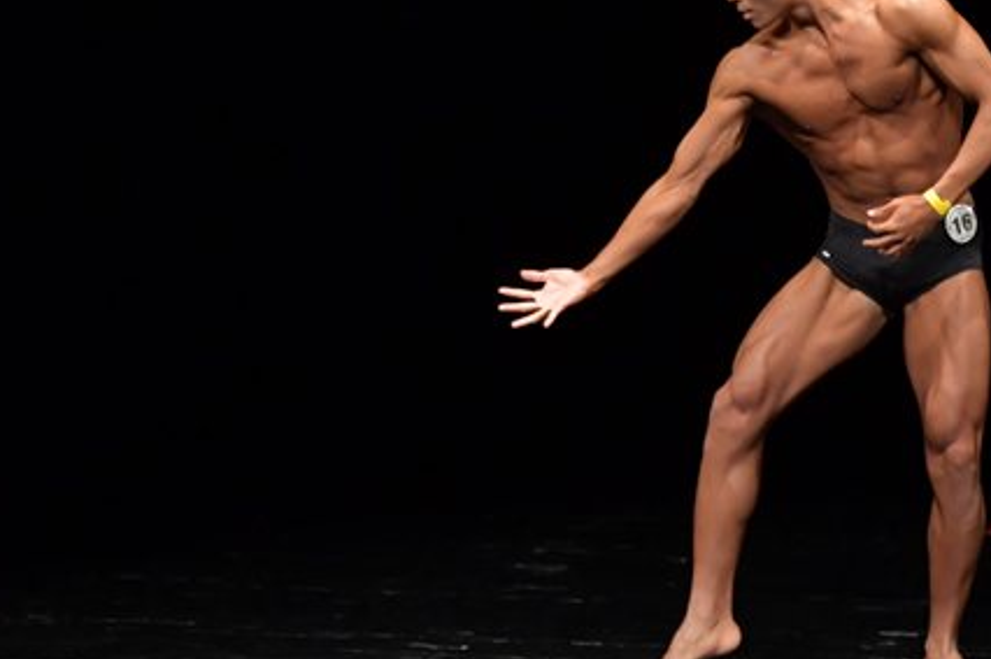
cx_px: 799
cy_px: 258
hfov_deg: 4.7
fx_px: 12016
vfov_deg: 3.1
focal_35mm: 437
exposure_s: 1/400
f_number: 5.6
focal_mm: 160
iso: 3200
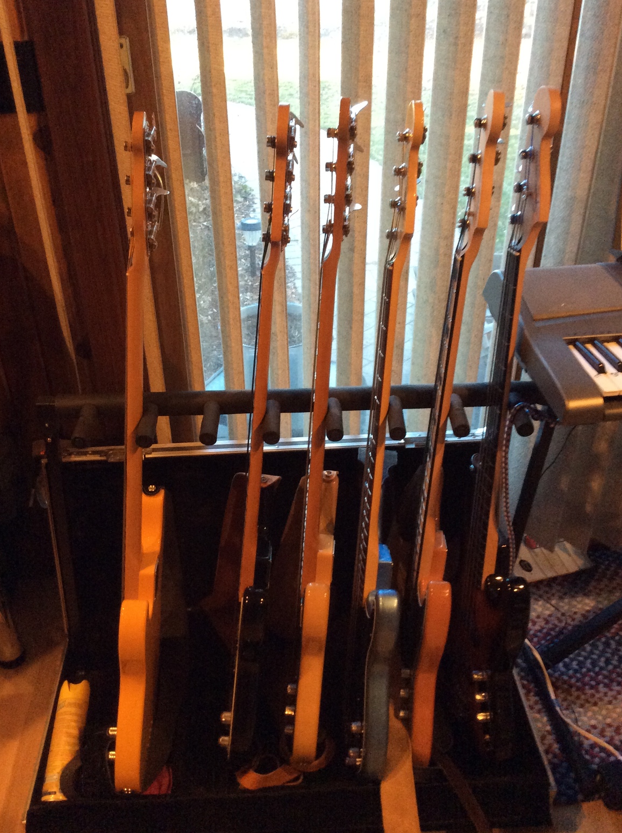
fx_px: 793
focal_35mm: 33
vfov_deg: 55.4
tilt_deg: -33.1
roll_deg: +1.7
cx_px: 304
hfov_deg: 42.8
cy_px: 406
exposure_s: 1/24
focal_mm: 3.3
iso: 250
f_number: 2.4
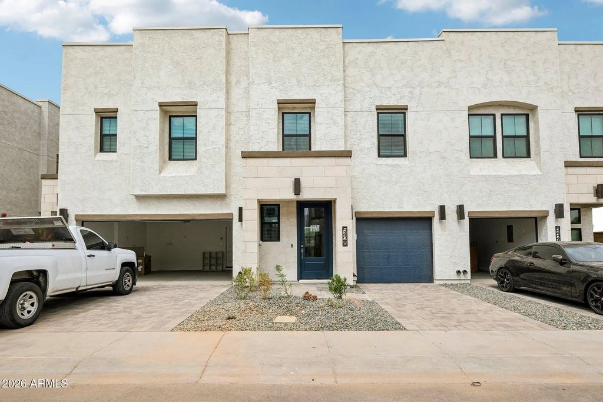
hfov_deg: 84.0
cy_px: 201
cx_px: 302
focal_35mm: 20
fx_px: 335
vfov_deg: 61.9
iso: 400
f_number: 8
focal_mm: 13.2
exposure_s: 1/800
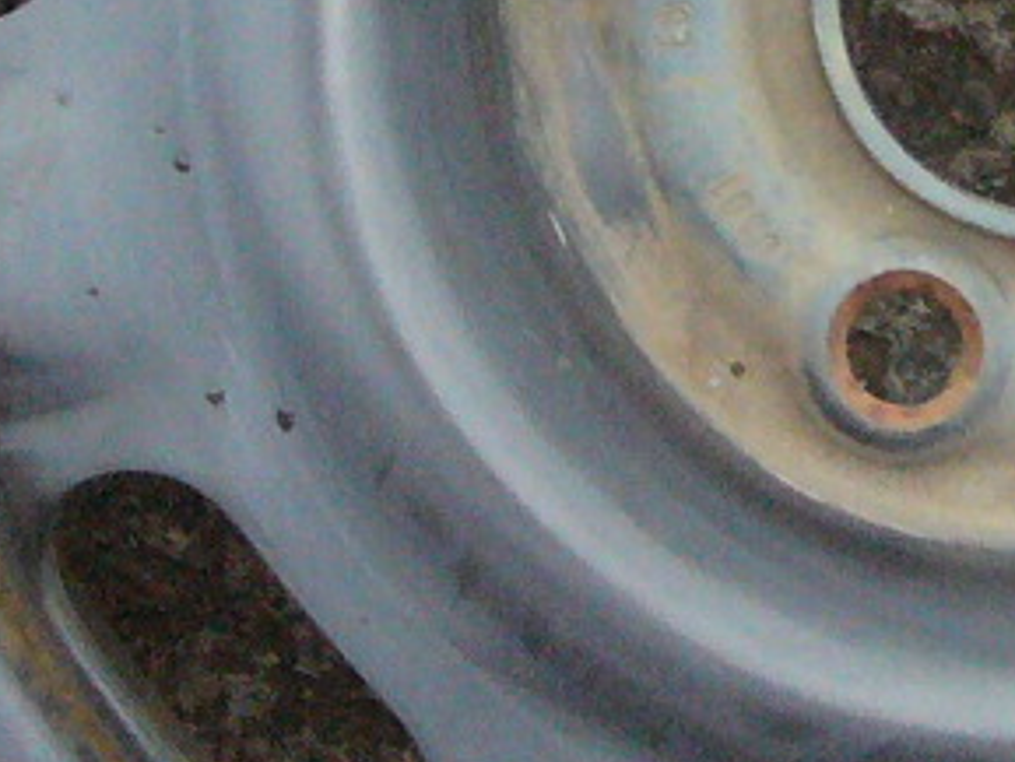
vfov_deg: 9.5
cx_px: 1019
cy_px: -7
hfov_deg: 12.6
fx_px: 4547
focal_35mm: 155
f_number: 2.8
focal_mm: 5.8
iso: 400
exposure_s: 1/80
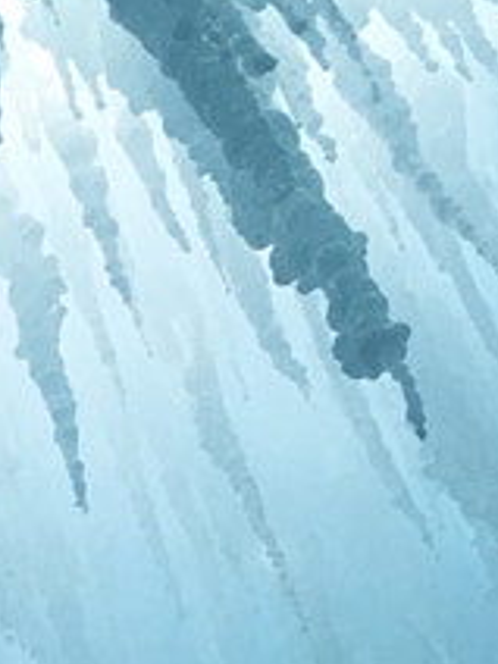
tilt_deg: +52.3
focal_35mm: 219
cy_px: 1766
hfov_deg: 6.6
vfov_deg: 8.1
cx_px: -457
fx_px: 4201
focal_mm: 4.15
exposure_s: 1/2198
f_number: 2.2
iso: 25
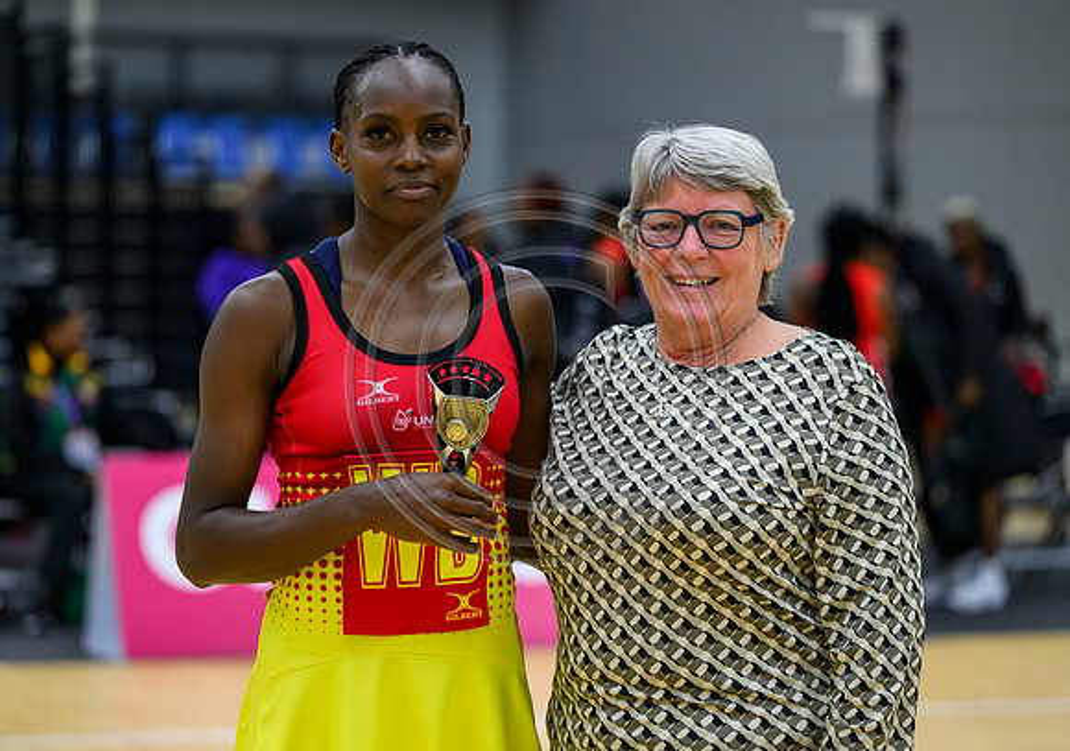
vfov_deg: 11.0
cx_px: 506
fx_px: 3914
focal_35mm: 130
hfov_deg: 15.6
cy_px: 376
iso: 4000
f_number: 3.2
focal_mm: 125
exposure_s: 1/1000
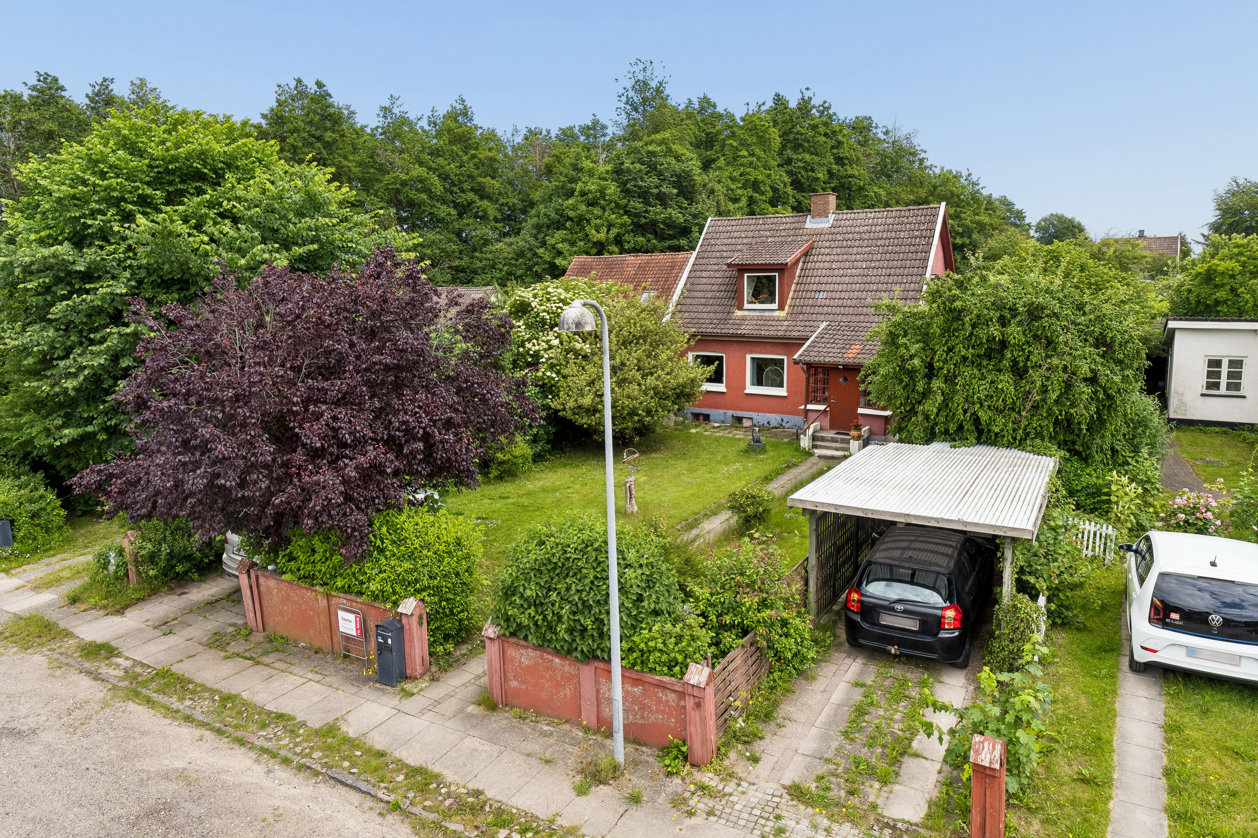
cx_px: 629
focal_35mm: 24
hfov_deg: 73.7
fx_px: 839
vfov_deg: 53.1
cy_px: 419
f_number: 8
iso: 250
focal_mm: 16
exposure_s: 1/400
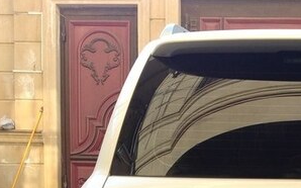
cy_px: 246
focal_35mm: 82
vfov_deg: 15.2
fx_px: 672
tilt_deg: -3.9
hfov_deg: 24.1
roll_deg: -1.2
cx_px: 305
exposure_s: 1/227
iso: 50
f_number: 2.4
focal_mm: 4.28
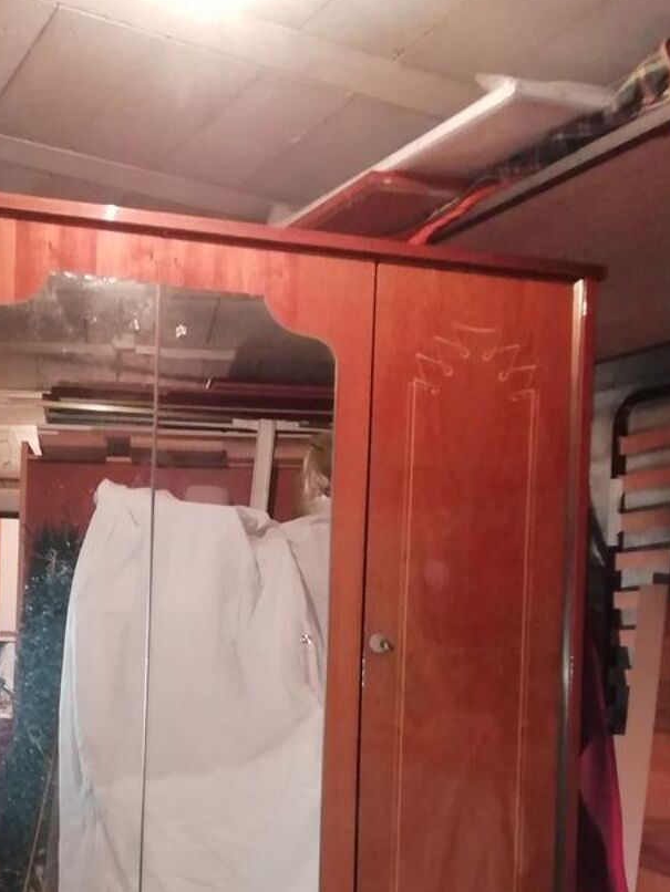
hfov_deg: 32.7
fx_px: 1109
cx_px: 136
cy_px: 659
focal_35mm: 43
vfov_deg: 42.6
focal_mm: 3.46
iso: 400
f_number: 2.2
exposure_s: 1/25
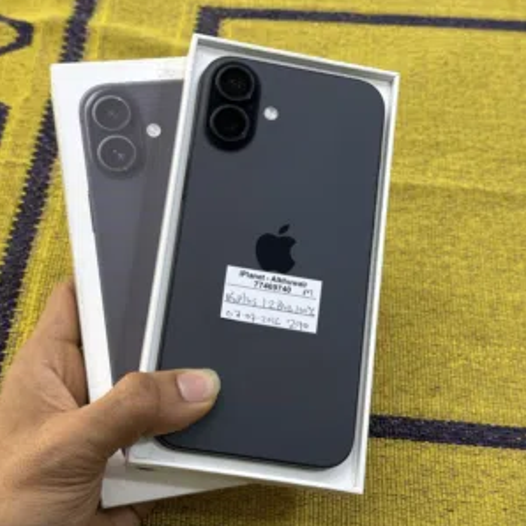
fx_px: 980
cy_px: 240
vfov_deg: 30.0
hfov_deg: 30.0
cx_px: 263
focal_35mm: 57
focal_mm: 6.76
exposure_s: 1/100
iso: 125
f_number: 1.78
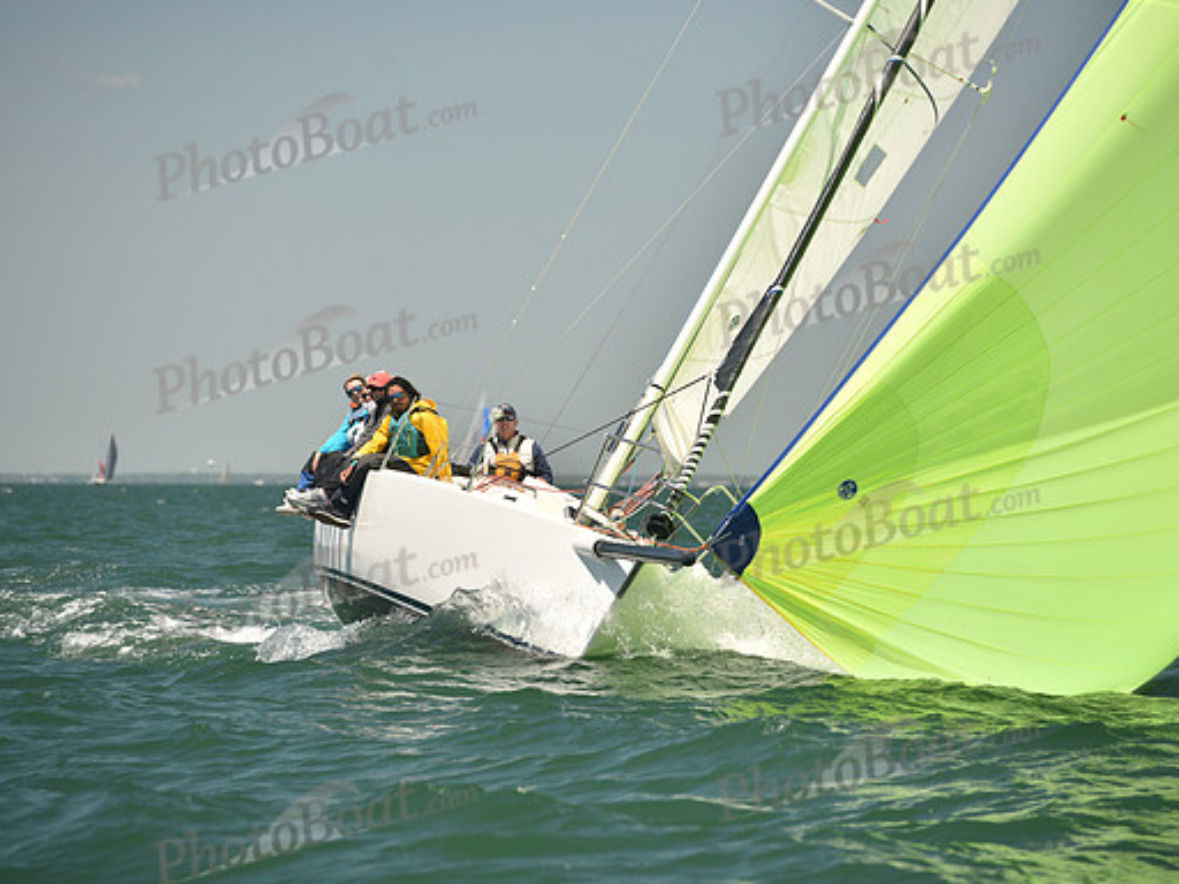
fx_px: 7425
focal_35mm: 218
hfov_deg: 9.1
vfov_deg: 6.8
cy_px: 441
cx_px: 599
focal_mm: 200
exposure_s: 1/800
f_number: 5
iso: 250
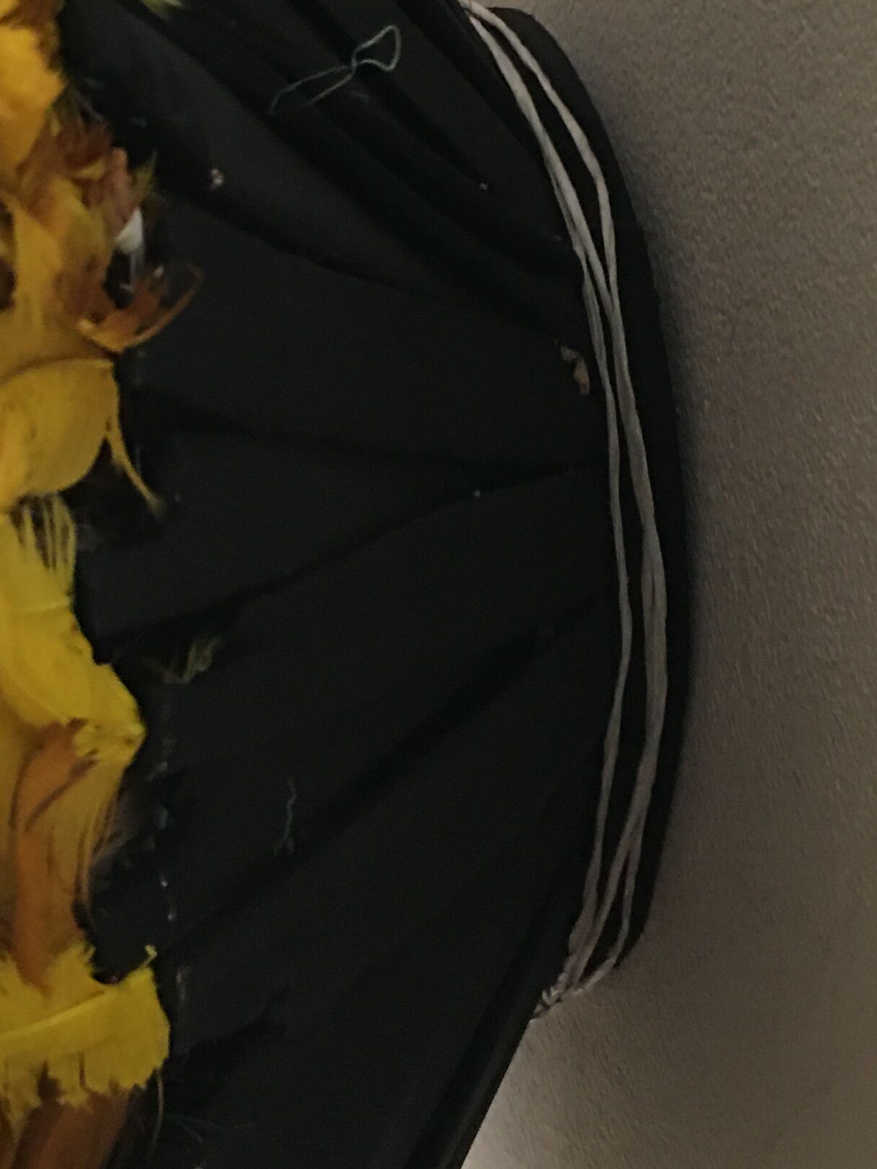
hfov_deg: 20.4
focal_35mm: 72
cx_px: 341
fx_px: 2432
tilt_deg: +10.7
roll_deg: +2.7
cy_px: 321
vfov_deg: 26.7
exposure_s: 1/10
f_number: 2.2
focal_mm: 4.15
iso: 80
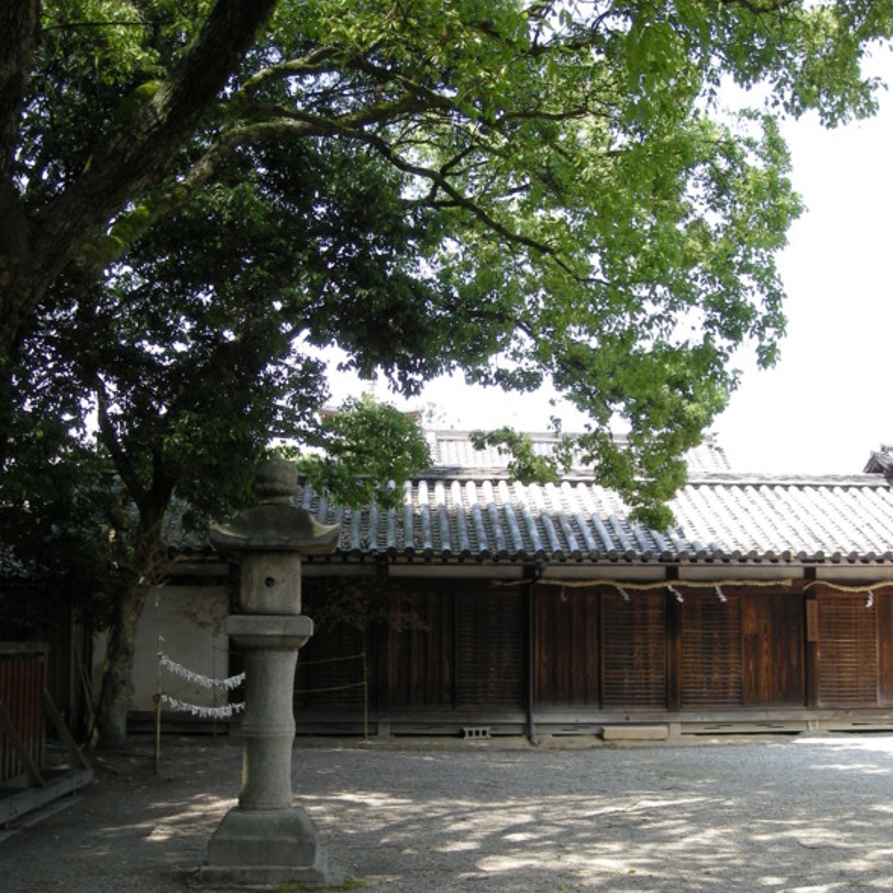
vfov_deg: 40.0
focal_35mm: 42
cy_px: 490
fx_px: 1226
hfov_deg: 40.0
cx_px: 450
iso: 50
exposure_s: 1/178
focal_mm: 5.7
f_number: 2.8
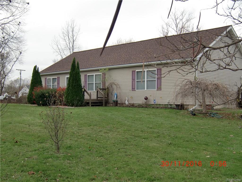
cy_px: 91
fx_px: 280
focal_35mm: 40
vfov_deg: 36.0
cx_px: 121
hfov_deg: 46.8
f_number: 3.8
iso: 64
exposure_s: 1/200
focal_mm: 7.1
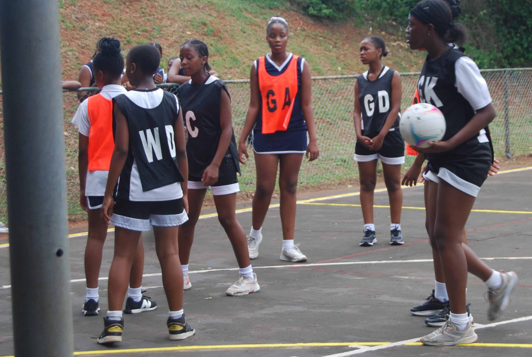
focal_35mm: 99
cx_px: 332
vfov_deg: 13.8
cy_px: 108
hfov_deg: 20.5
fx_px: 1465
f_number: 5.3
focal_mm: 46
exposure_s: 1/100
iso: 200
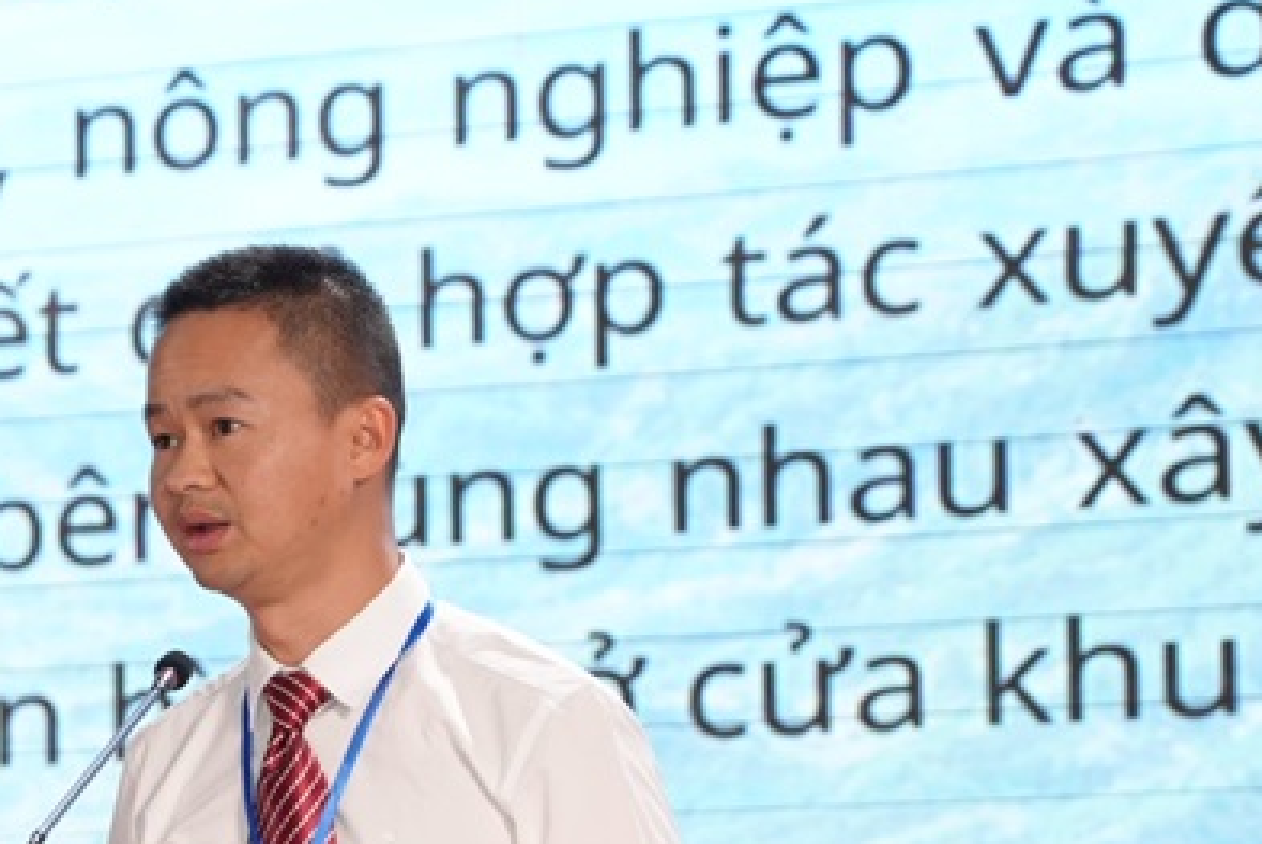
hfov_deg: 8.5
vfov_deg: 5.7
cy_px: 719
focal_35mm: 242
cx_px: 64
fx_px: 8493
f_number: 4
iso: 400
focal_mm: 79.9
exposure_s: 1/160
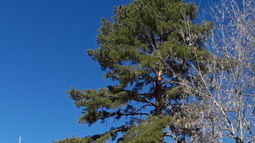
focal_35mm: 66
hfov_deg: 30.1
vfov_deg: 17.8
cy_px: 141
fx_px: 446
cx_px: 244
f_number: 1.9
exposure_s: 1/2119
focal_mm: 2.9
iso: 40
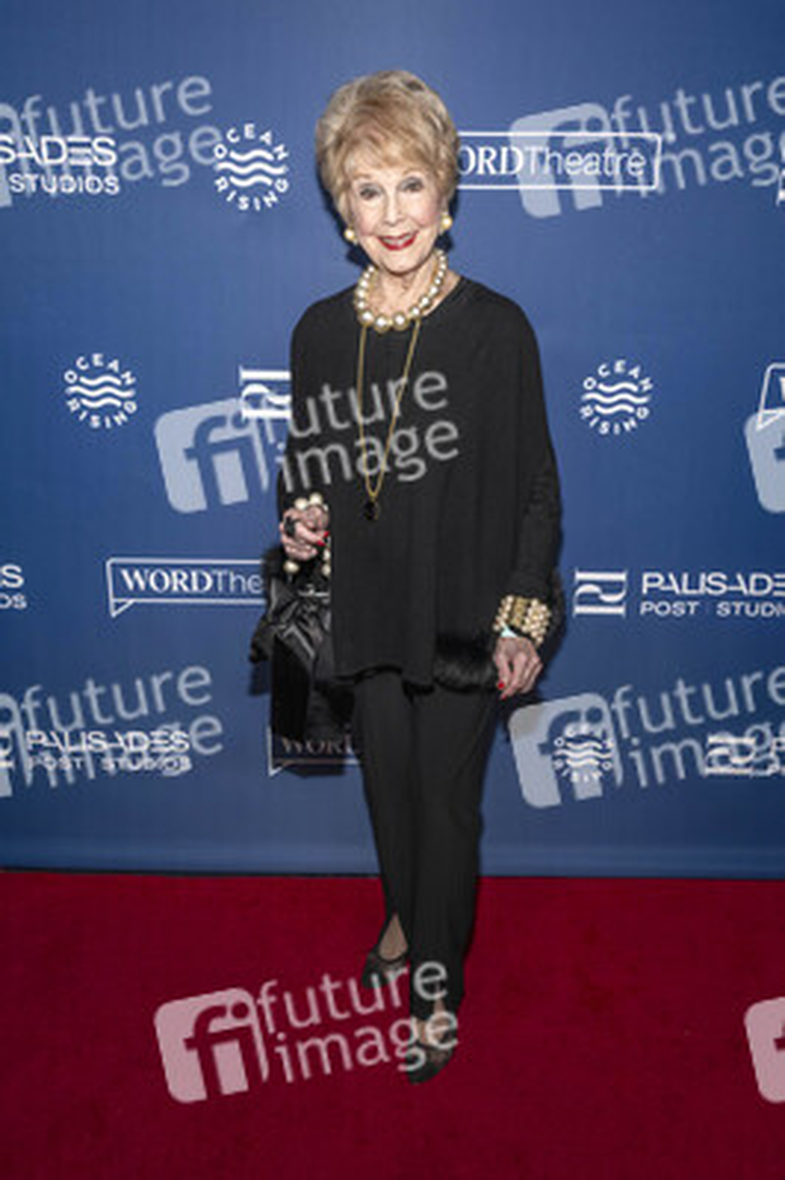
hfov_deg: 44.9
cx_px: 392
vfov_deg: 63.7
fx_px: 950
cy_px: 590
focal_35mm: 29
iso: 800
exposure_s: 1/200
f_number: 5.6
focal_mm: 29
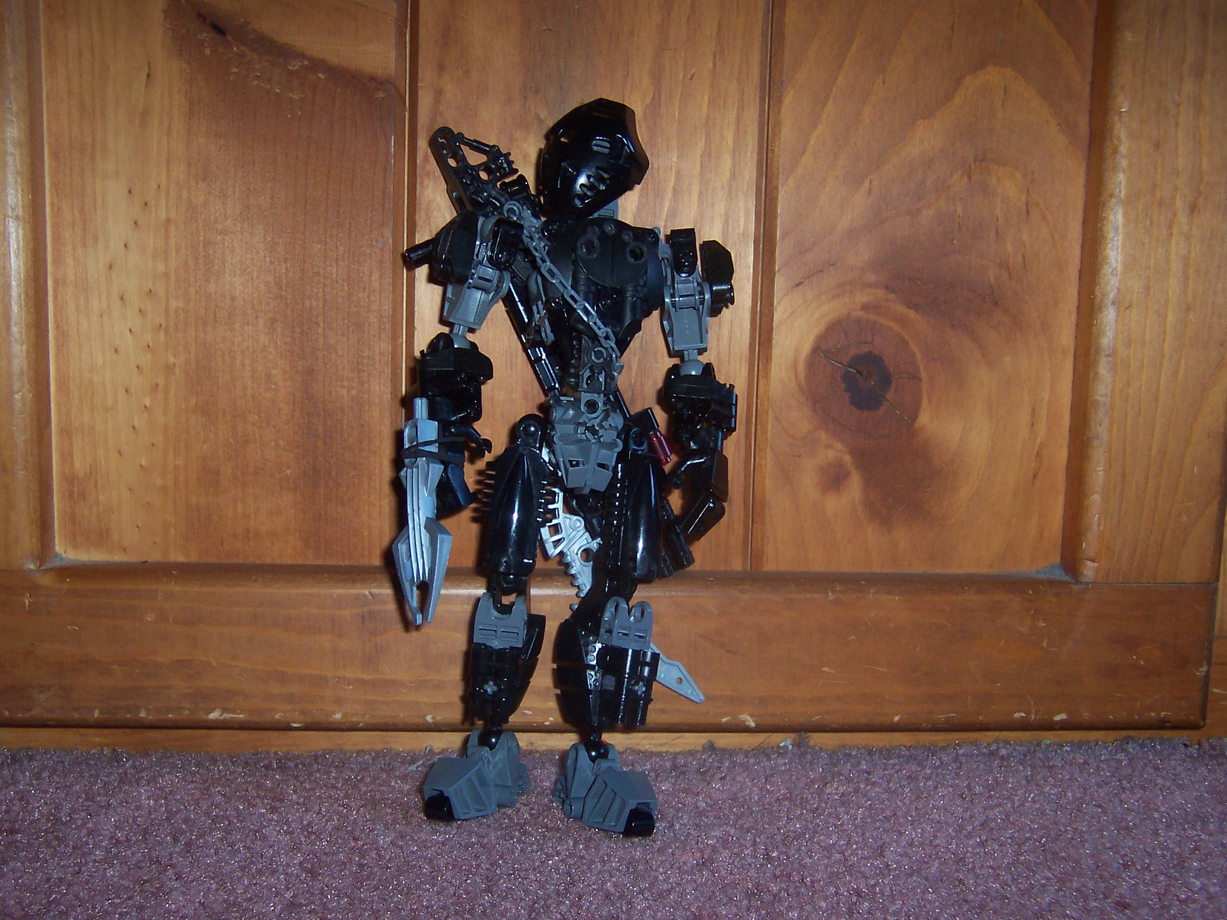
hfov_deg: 51.4
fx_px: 1276
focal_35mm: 36
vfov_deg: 39.7
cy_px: 460
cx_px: 614
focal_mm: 5.6
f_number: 2.8
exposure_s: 1/60
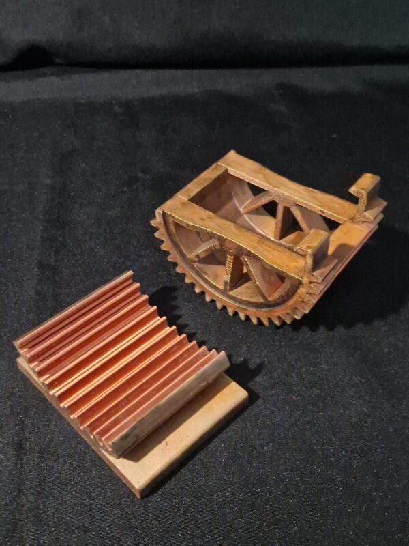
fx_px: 362
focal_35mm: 23
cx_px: 204
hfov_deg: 58.9
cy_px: 273
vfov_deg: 73.9
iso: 1000
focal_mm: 5.4
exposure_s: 1/17
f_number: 1.8
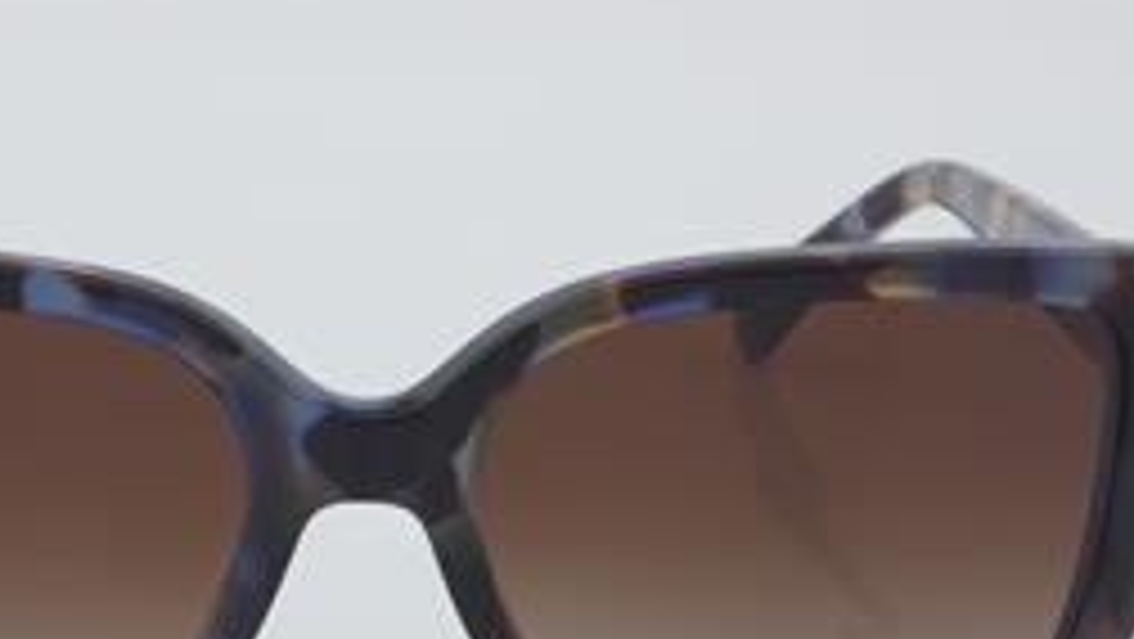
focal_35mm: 137
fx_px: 4116
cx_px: 360
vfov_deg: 8.9
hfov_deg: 15.6
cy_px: 495
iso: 100
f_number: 32
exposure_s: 1/4
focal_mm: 55
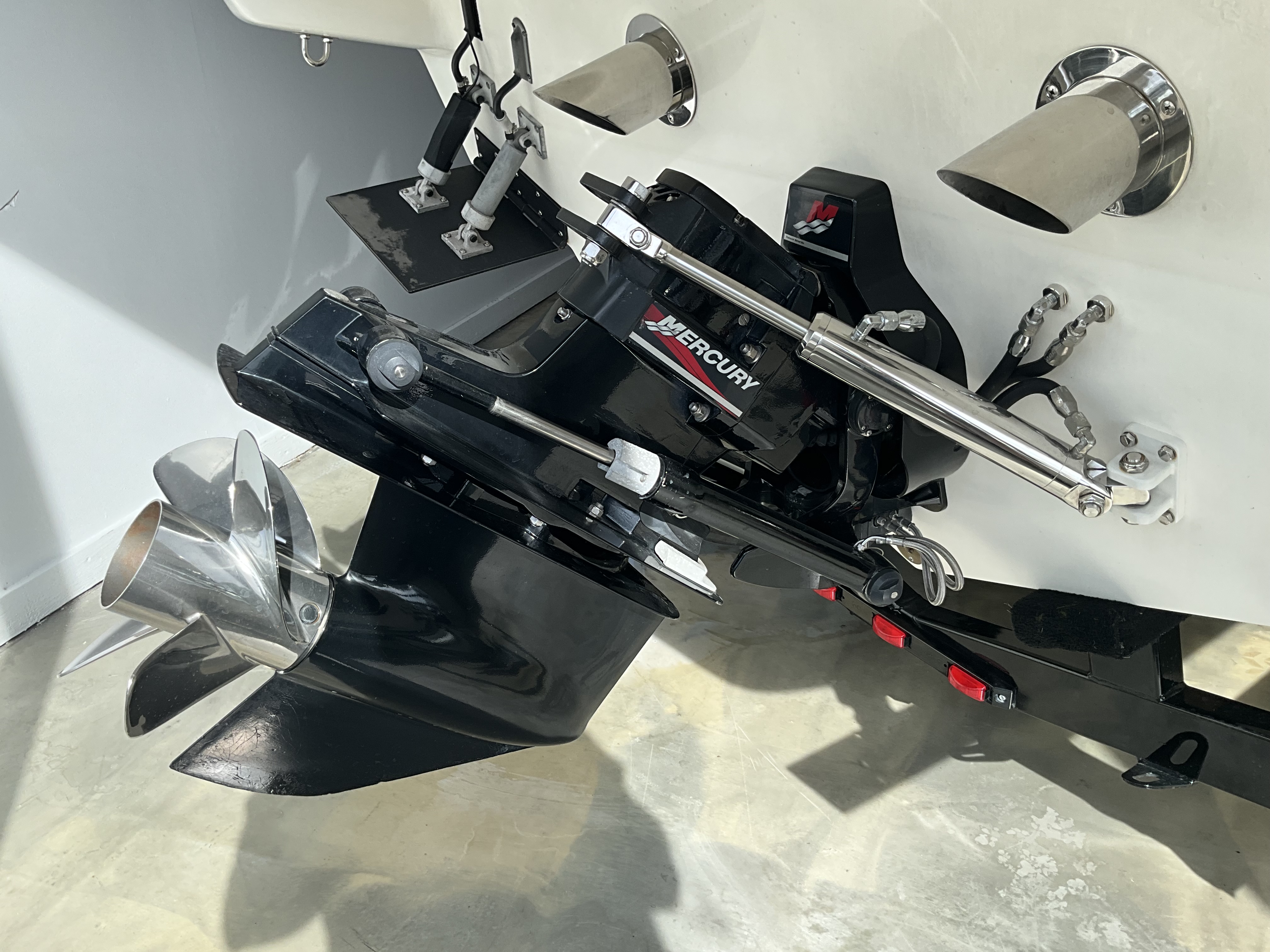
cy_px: 476
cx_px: 635
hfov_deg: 61.7
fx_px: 1064
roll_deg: +2.4
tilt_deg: -29.3
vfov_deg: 48.2
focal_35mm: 29
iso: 25
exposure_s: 1/580
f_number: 1.8
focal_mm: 3
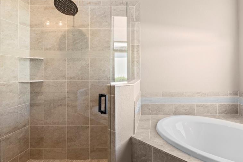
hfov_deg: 74.1
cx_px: 159
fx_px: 155
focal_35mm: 23
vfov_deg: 54.8
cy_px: 69
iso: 200
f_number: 9
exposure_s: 1/3
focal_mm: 17
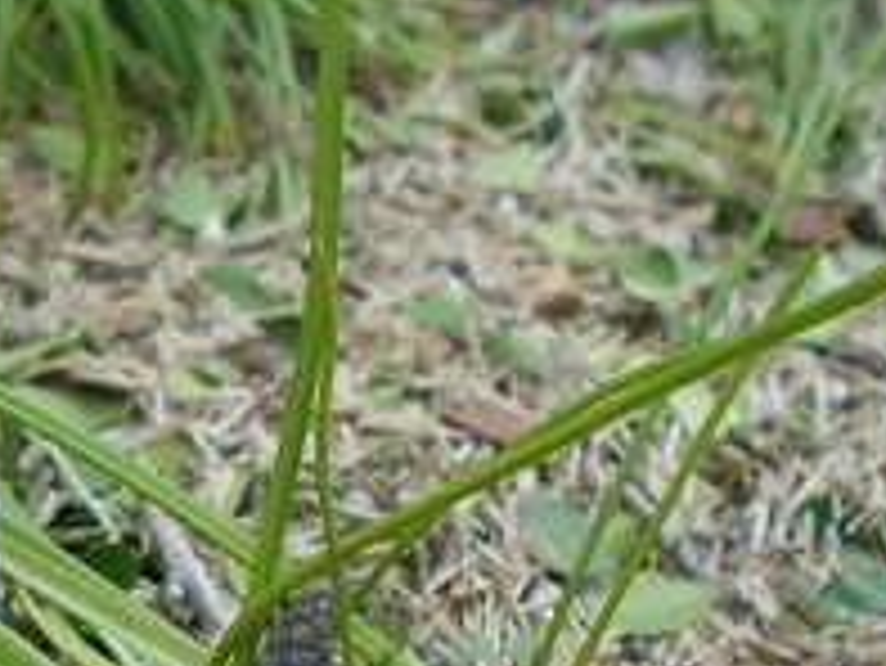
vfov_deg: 18.3
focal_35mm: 76
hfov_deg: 24.0
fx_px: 1946
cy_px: 821
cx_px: -85
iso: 280
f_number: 3.4
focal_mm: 5.1
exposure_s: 1/250
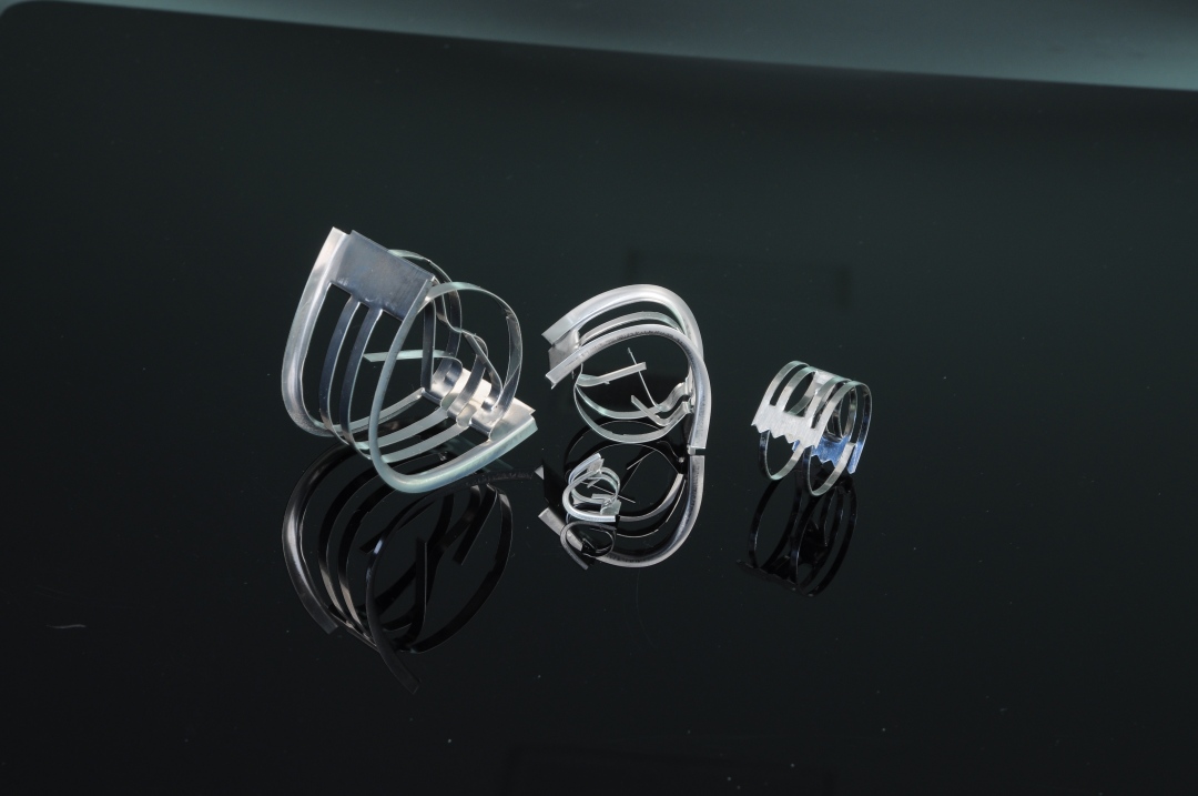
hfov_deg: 45.0
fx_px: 1446
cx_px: 599
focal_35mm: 44
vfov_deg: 30.8
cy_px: 398
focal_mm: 29
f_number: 8
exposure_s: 1/4
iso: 200
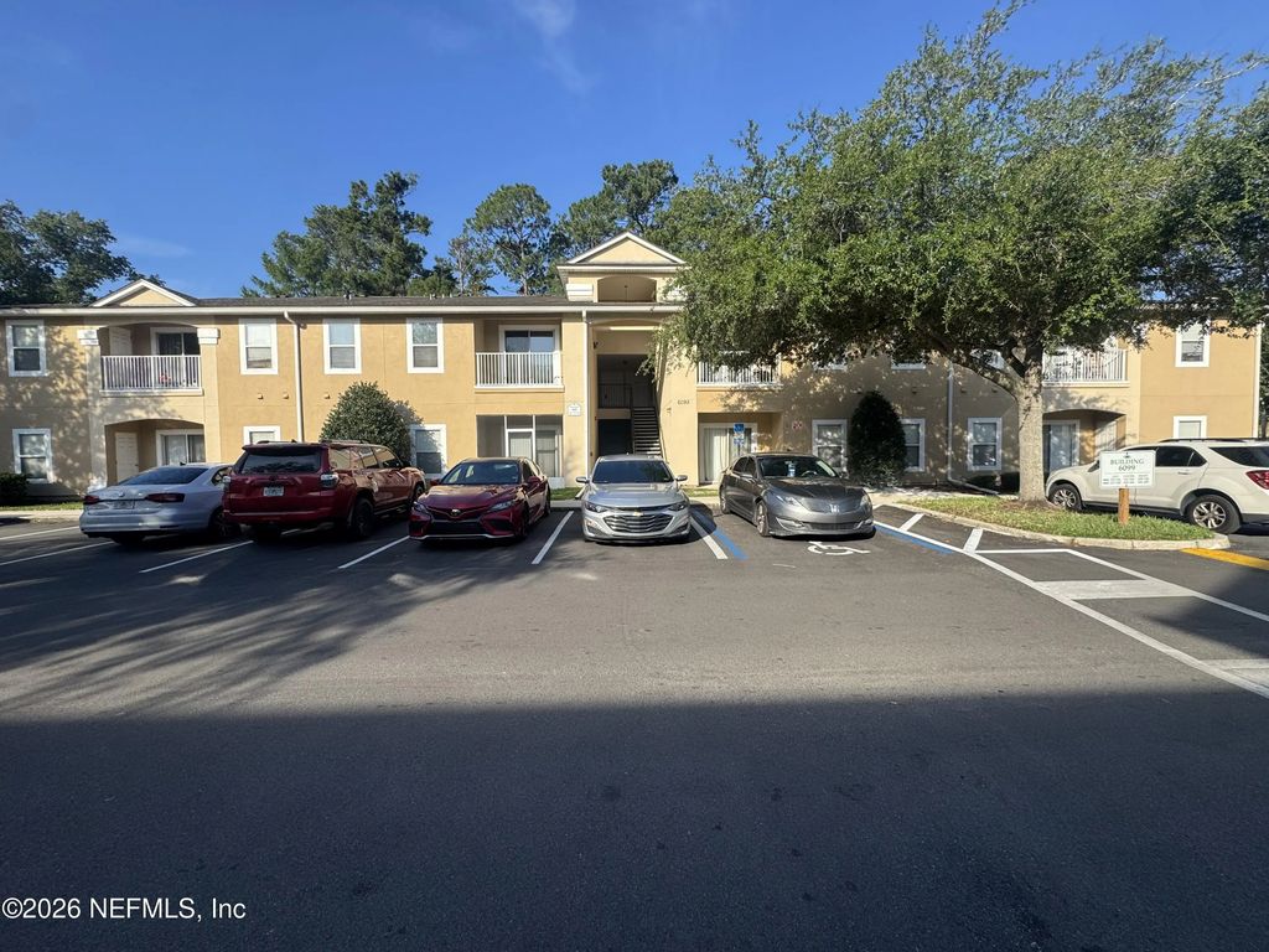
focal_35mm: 14
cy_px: 476
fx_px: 513
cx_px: 634
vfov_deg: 85.7
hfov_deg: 102.1
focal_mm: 2.22
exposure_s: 1/1126
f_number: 2.2
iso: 50
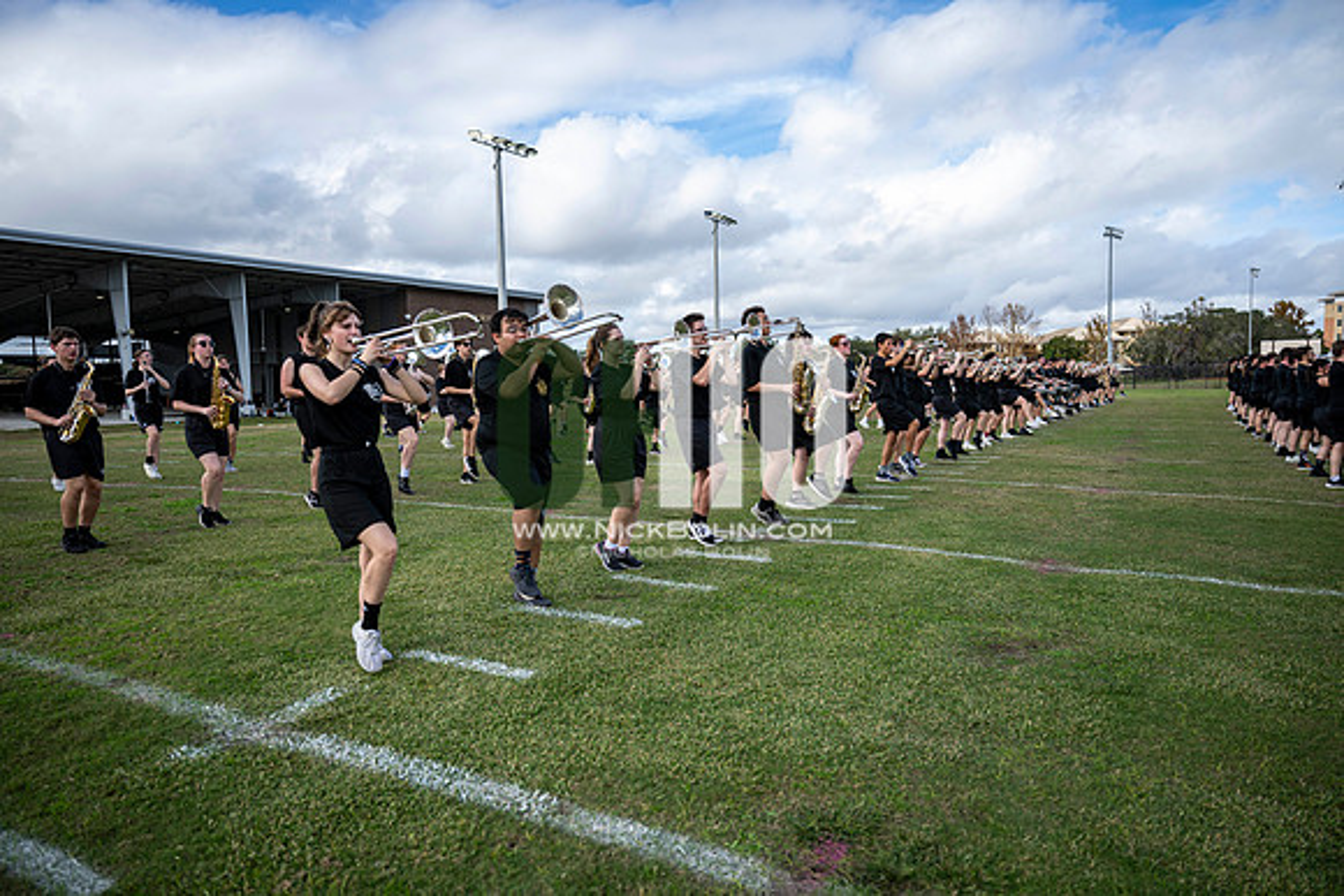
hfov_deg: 73.7
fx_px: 896
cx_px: 672
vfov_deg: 53.2
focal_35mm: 24
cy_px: 448
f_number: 2.8
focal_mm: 24
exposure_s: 1/1250
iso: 125
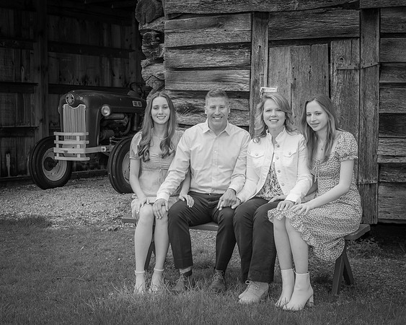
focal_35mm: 66
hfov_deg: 28.6
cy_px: 163
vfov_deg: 23.0
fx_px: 797
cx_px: 178
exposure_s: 1/250
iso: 140
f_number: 8
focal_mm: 35
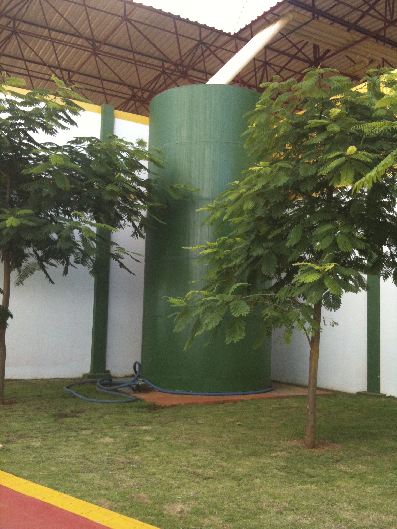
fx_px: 535
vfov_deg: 52.6
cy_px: 264
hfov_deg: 40.7
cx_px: 198
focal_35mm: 35
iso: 64
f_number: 2.8
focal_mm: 3.85
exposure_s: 1/133
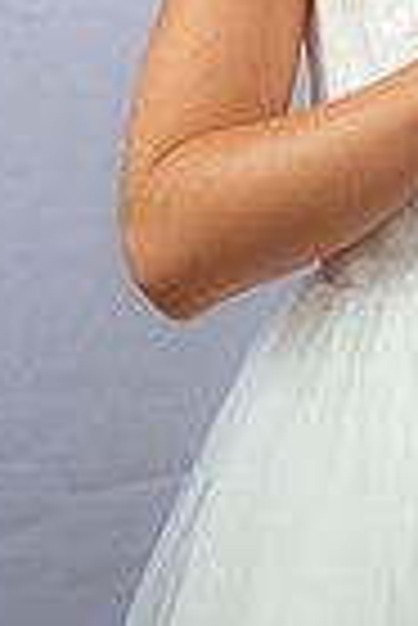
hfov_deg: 6.1
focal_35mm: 226
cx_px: 533
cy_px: -221
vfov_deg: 8.9
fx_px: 3926
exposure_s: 1/200
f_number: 6.3
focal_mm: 70
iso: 250
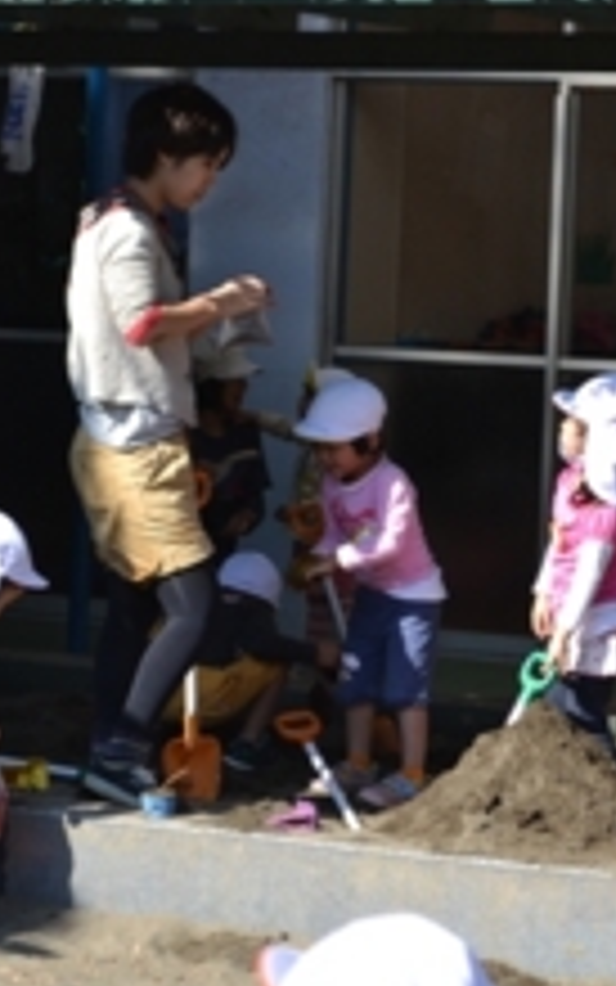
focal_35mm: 154
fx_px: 4132
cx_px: 333
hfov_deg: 8.5
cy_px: 416
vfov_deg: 13.6
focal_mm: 55
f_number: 6.3
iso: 100
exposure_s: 1/160
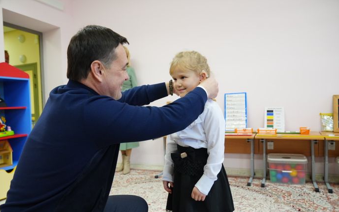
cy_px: 115
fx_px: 268
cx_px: 167
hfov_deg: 64.6
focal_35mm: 29
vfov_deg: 43.1
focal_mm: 28
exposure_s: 1/320
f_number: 4
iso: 3200
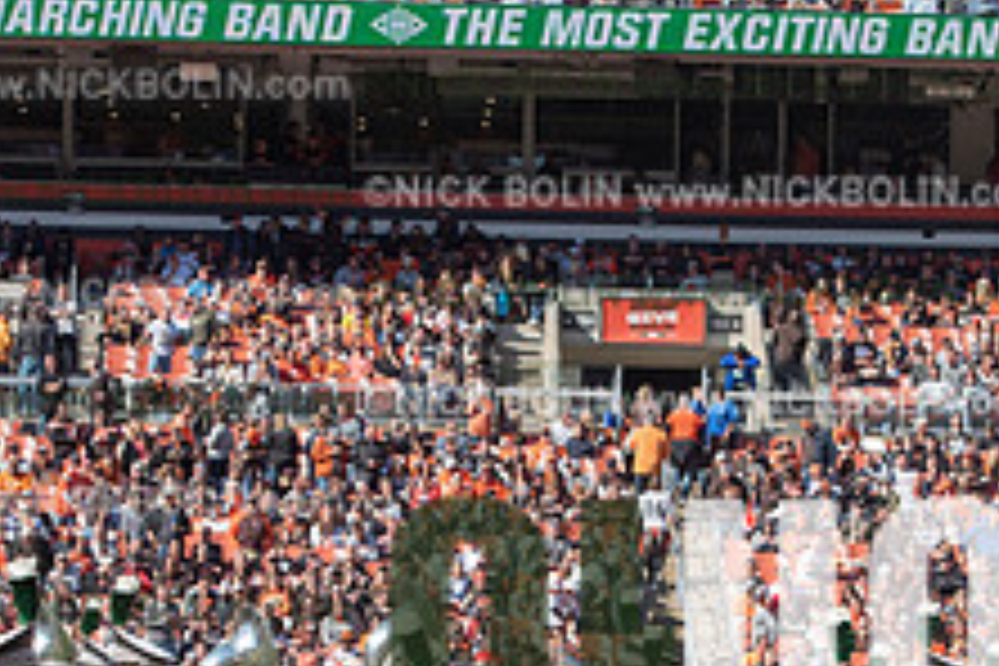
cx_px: 706
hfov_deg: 11.2
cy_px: 713
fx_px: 5078
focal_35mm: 183
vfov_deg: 7.5
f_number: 5
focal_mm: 70
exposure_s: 1/2000
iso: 400
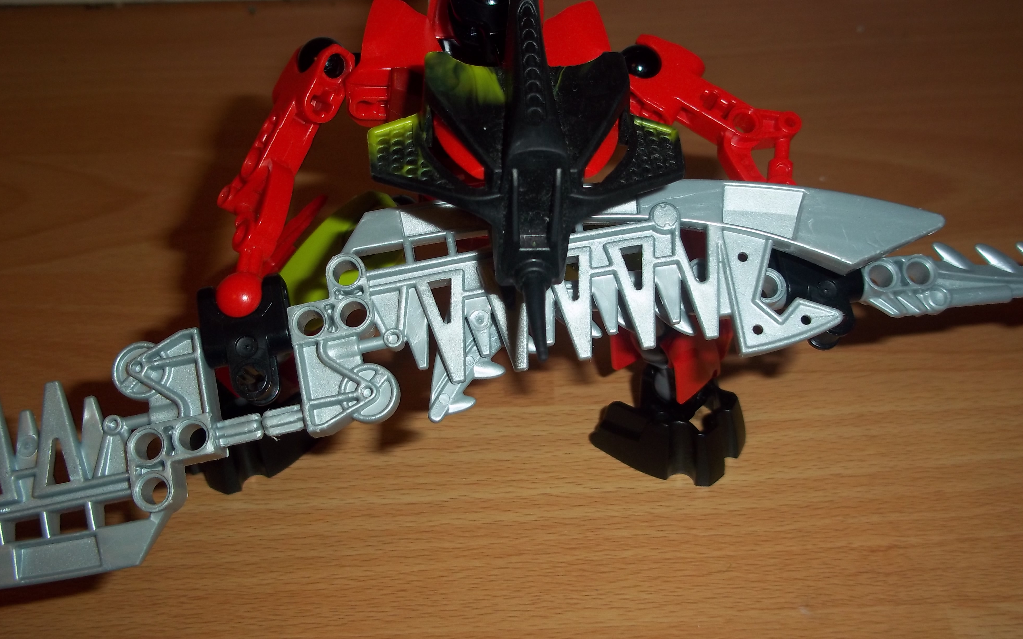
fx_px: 1087
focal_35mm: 39
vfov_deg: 32.8
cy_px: 312
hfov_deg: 50.4
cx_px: 516
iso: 80
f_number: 3.1
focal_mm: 6.5
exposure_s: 1/30
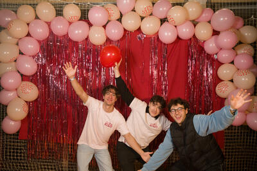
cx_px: 128
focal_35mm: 32
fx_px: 228
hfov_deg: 58.9
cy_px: 86
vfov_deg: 41.2
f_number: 4.5
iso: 4000
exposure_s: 1/160
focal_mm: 31.9
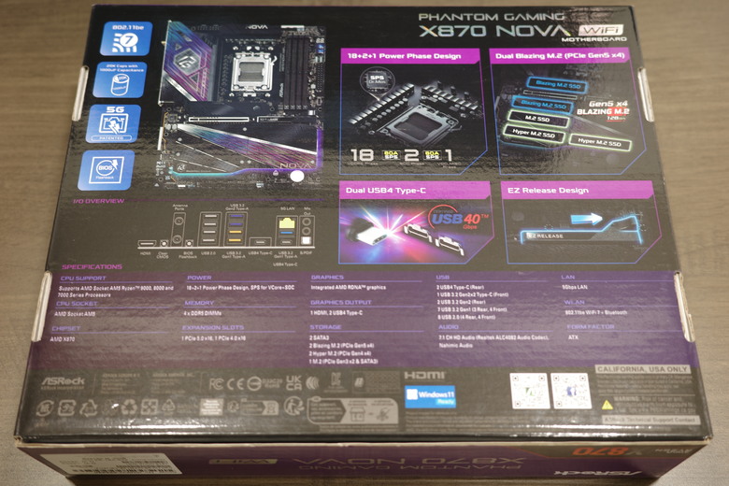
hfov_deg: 48.5
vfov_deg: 33.4
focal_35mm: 40
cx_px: 364
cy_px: 243
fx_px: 810
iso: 100
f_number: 2.8
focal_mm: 26
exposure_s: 1/13
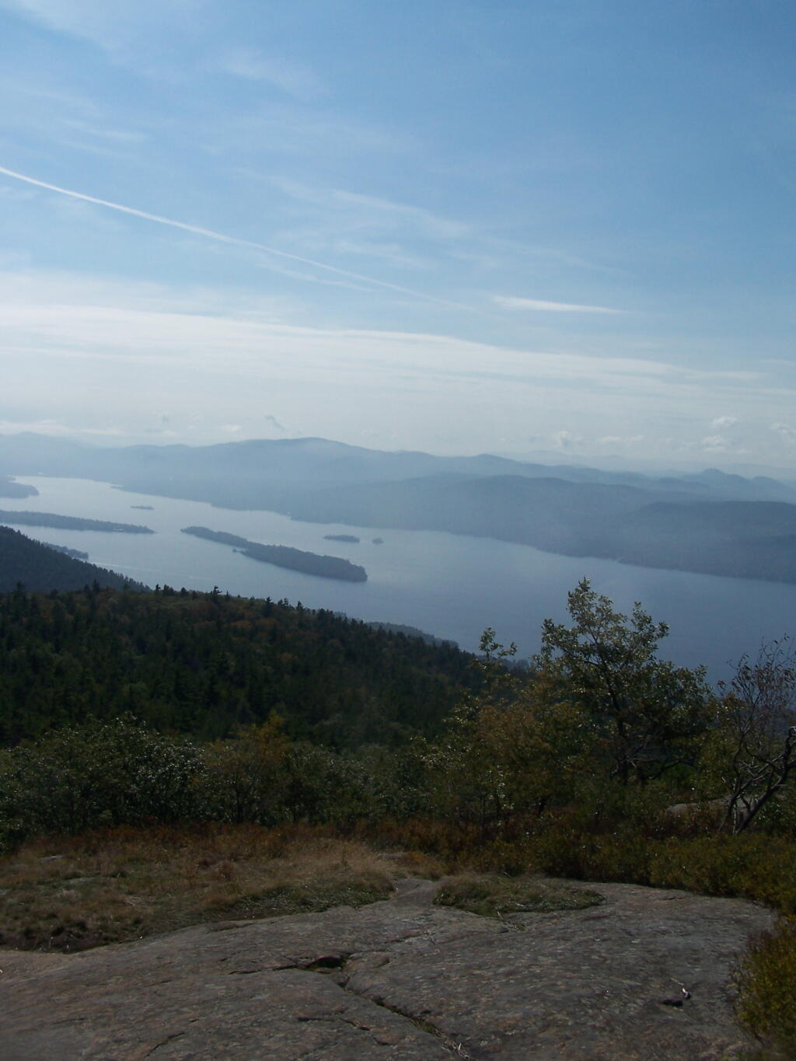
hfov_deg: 37.7
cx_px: 398
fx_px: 1165
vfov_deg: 49.0
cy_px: 530
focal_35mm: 38
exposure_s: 1/1250
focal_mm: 6.3
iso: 80
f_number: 5.6
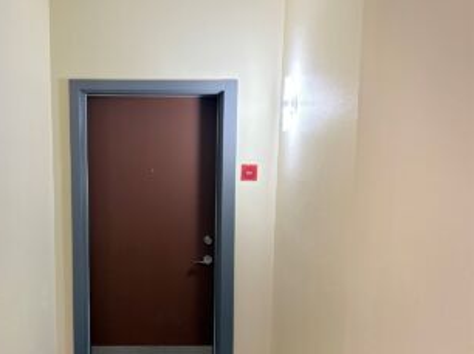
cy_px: 203
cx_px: 166
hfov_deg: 53.1
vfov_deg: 41.6
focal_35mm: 34
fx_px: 465
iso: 250
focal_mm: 5.96
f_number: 1.6
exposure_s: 1/60
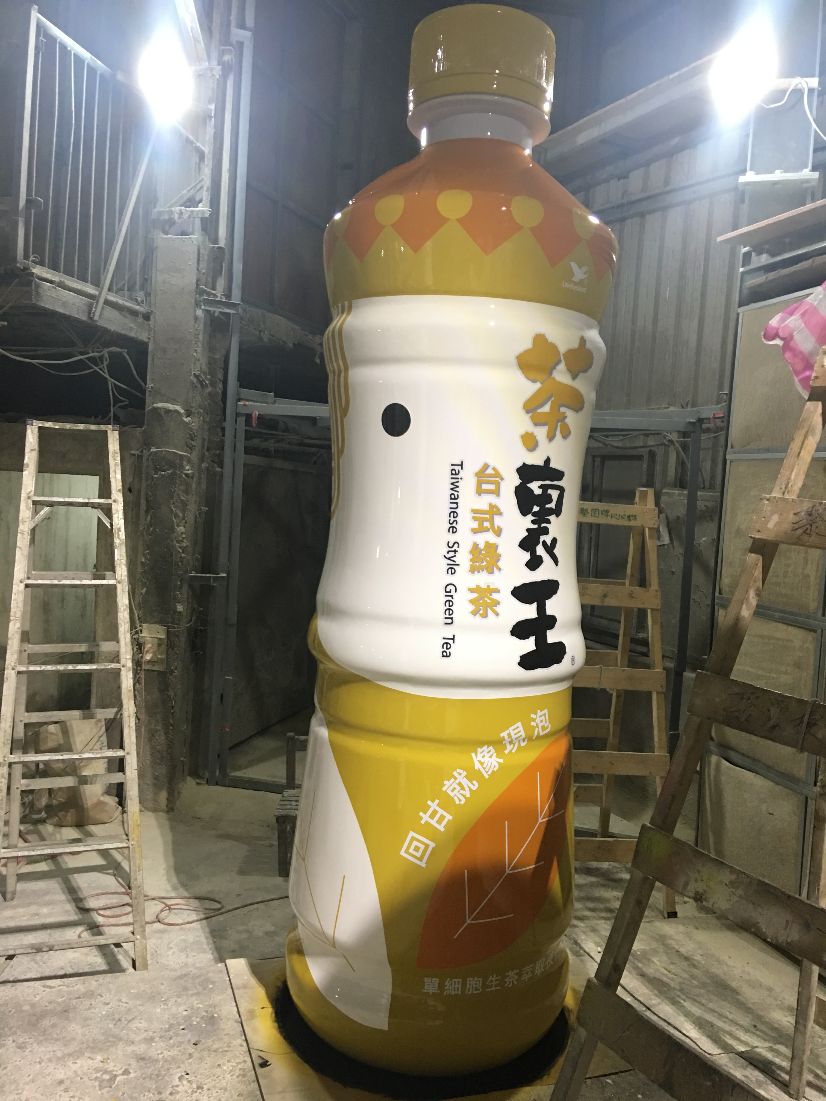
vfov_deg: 61.7
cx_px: 413
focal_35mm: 29
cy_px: 550
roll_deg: -4.0
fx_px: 923
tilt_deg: -3.1
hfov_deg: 48.2
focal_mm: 4.15
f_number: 2.2
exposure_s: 1/15
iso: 64
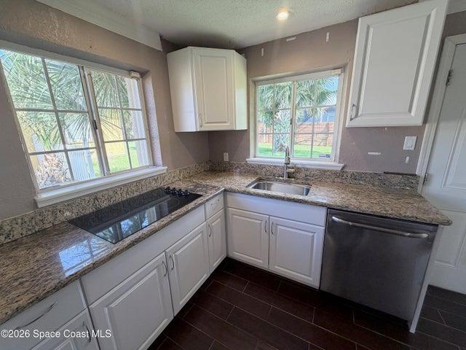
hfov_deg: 102.1
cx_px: 233
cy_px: 175
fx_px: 188
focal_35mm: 14
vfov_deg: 85.7
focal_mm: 2.22
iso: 160
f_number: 2.2
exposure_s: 1/120
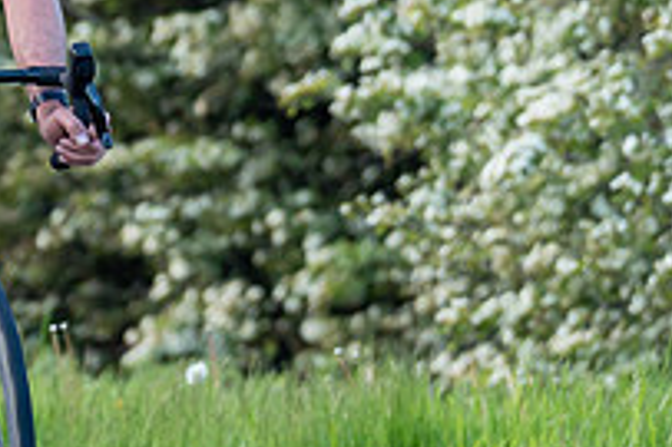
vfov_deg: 1.3
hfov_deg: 1.9
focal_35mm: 1082
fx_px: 20180
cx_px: -51
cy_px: -196
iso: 500
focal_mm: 200
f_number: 3.2
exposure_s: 1/640
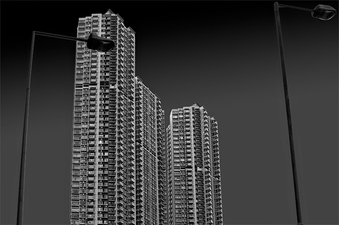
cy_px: 112
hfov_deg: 39.6
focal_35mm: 50
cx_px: 170
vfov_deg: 26.9
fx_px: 470
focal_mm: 50
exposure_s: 1/320
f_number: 9
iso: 200
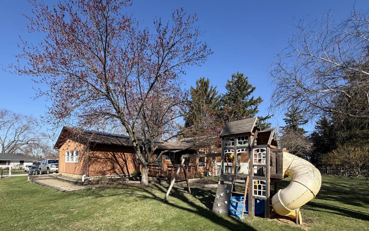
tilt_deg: +9.2
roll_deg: -0.4
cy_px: 134
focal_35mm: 15
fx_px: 151
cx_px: 185
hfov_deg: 101.5
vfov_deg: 74.2
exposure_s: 1/770
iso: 32
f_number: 2.2
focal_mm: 2.22
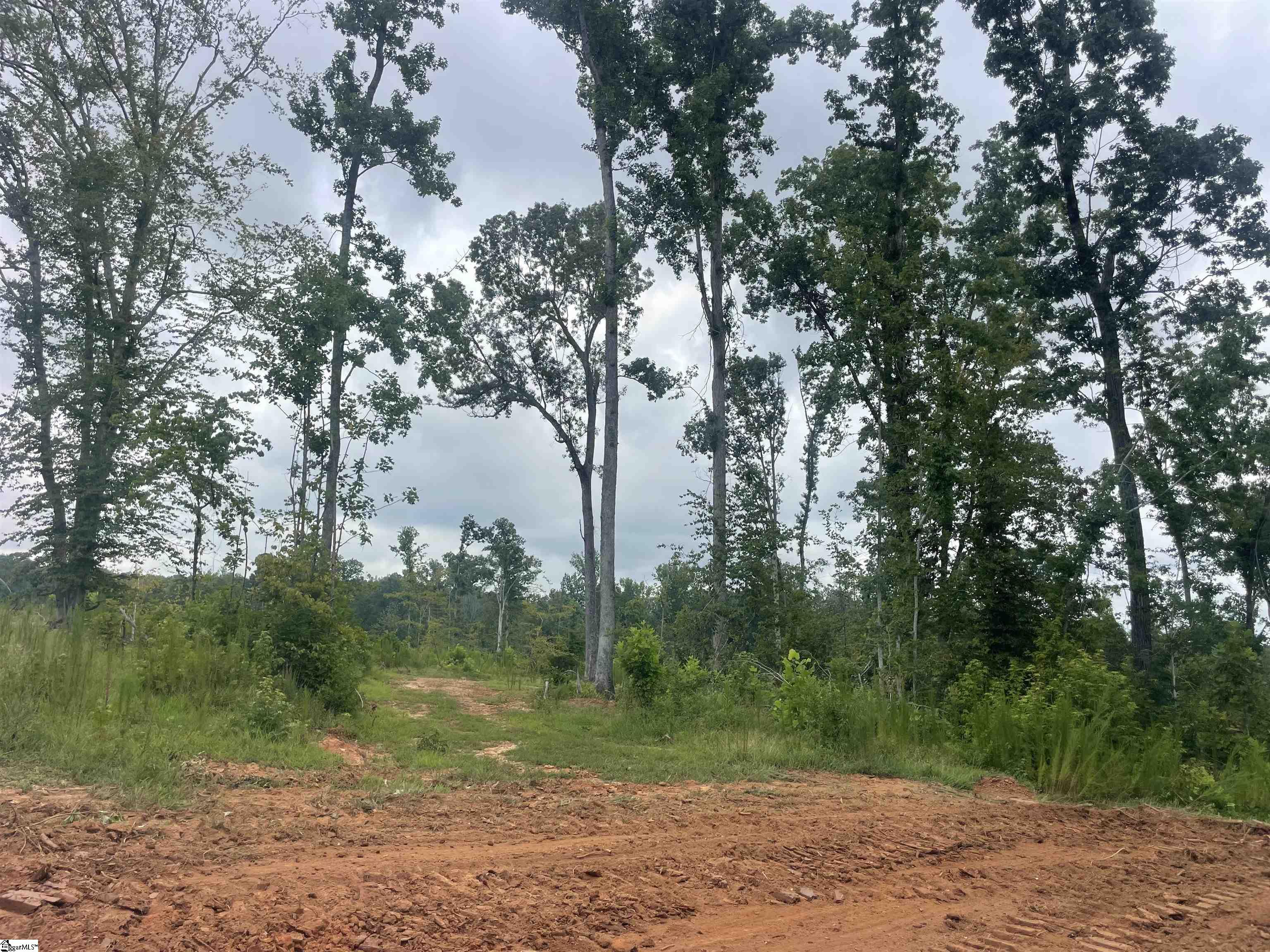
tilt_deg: +10.7
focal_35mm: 26
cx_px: 635
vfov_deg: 53.1
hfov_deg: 67.3
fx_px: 954
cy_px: 476
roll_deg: -1.3
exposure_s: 1/2398
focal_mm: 4.2
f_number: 1.6
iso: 32
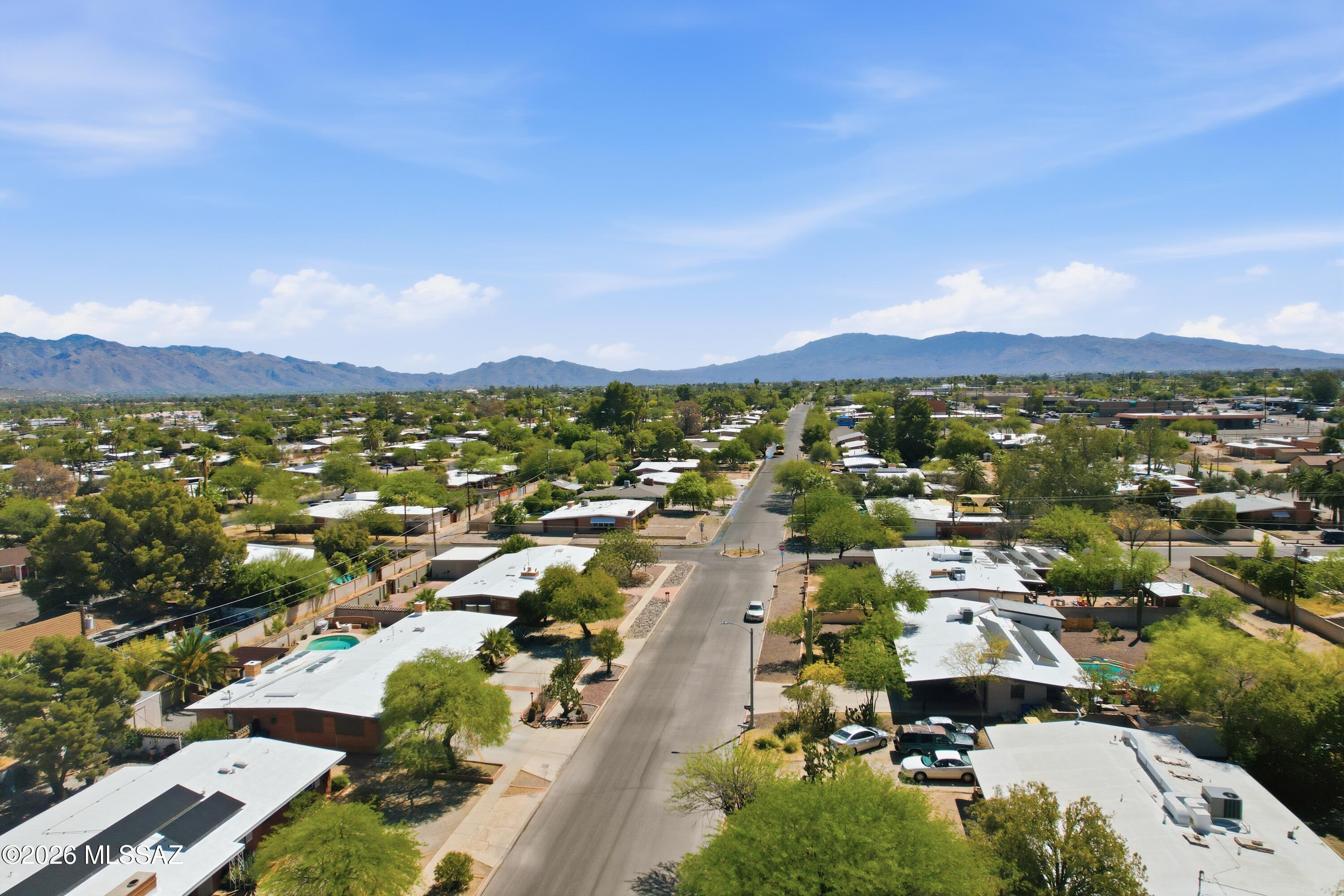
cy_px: 448
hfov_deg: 78.6
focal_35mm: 22
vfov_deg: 57.2
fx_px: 821
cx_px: 672
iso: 110
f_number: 2.8
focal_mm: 8.4
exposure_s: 1/4000
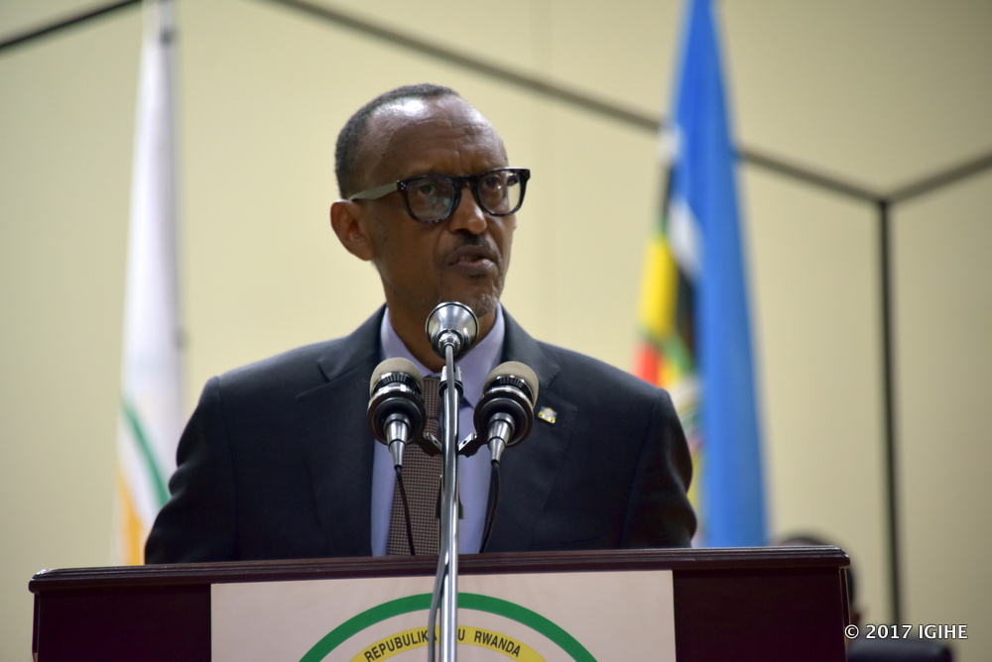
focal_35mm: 300
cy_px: 331
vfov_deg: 4.6
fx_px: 8271
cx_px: 496
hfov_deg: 6.9
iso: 800
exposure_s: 1/25
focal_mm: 300
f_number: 5.6
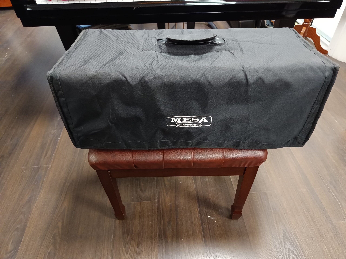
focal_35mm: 24
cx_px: 173
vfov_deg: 56.8
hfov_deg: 71.6
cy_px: 130
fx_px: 240
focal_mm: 5.31
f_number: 1.7
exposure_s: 1/20
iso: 1794
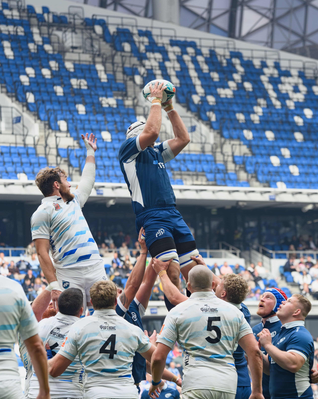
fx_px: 2972
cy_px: 200
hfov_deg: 6.1
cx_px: 166
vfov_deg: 7.7
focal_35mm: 252
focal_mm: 175
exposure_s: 1/800
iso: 1250
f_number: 7.1
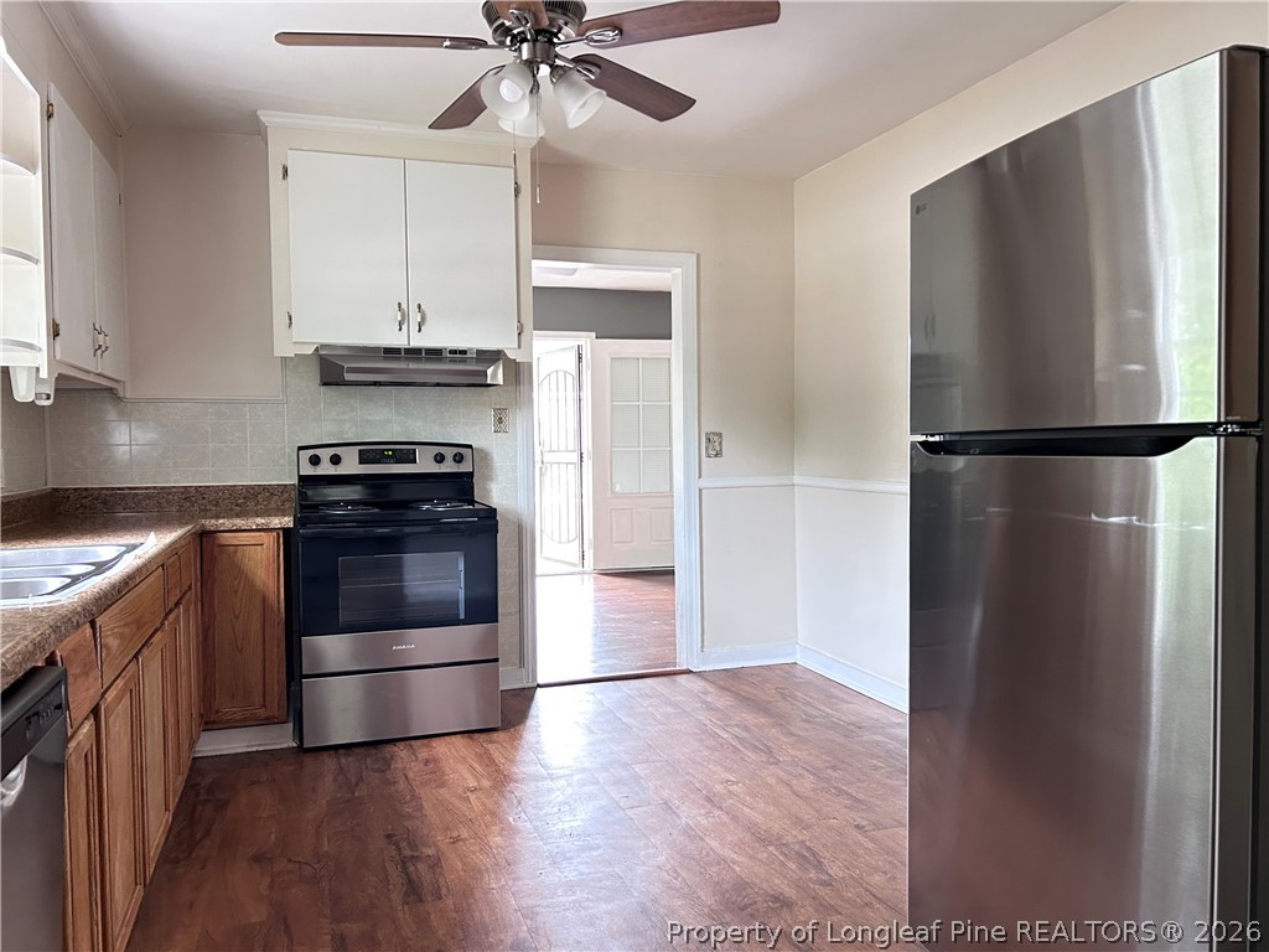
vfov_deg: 53.1
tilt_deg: -2.5
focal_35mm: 26
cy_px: 476
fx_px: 953
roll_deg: +0.9
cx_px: 634
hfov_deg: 67.3
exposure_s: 1/60
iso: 250
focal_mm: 5.7
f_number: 1.5
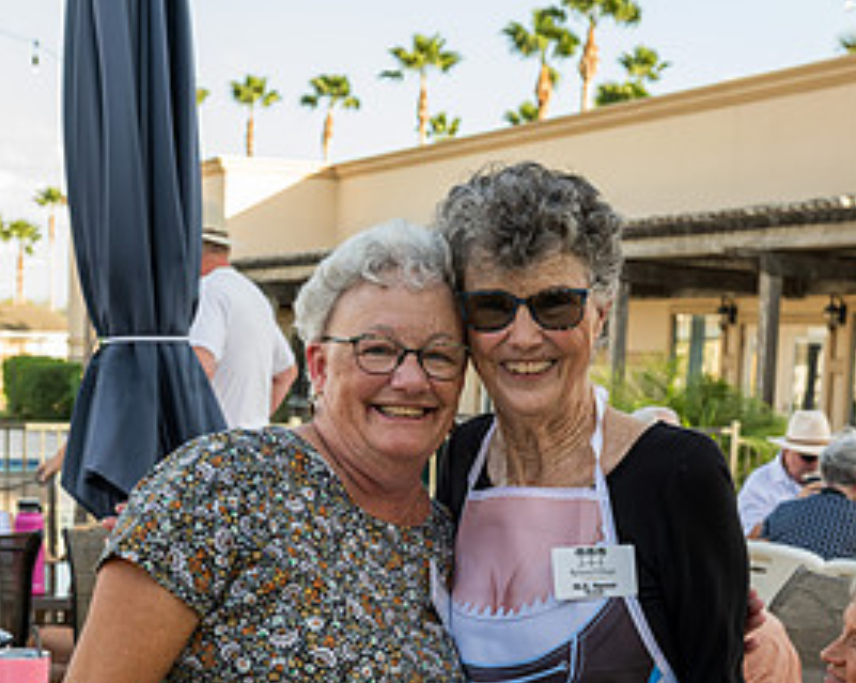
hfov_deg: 25.1
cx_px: 430
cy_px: 606
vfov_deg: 19.8
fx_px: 1923
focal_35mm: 76
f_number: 7.1
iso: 900
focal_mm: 48
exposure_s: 1/320
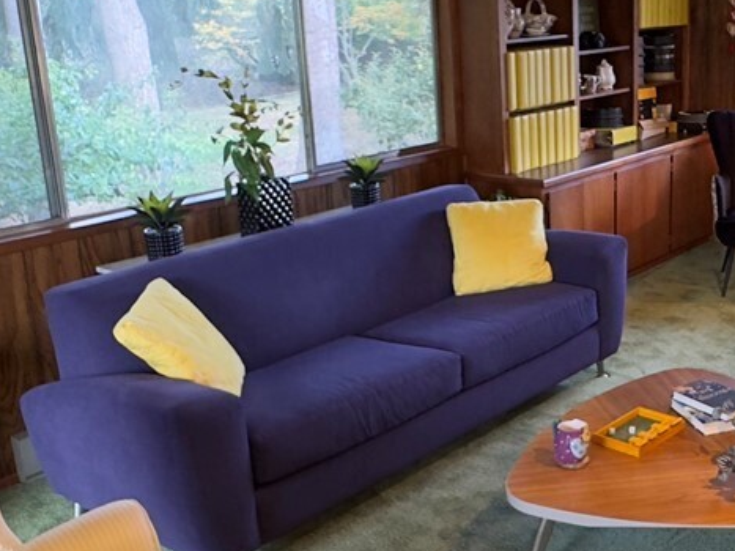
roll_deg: -0.4
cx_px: 578
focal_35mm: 48
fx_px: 1019
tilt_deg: -15.9
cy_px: 271
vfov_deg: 30.3
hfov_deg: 38.3
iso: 320
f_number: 2.2
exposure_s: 1/60
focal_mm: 2.22
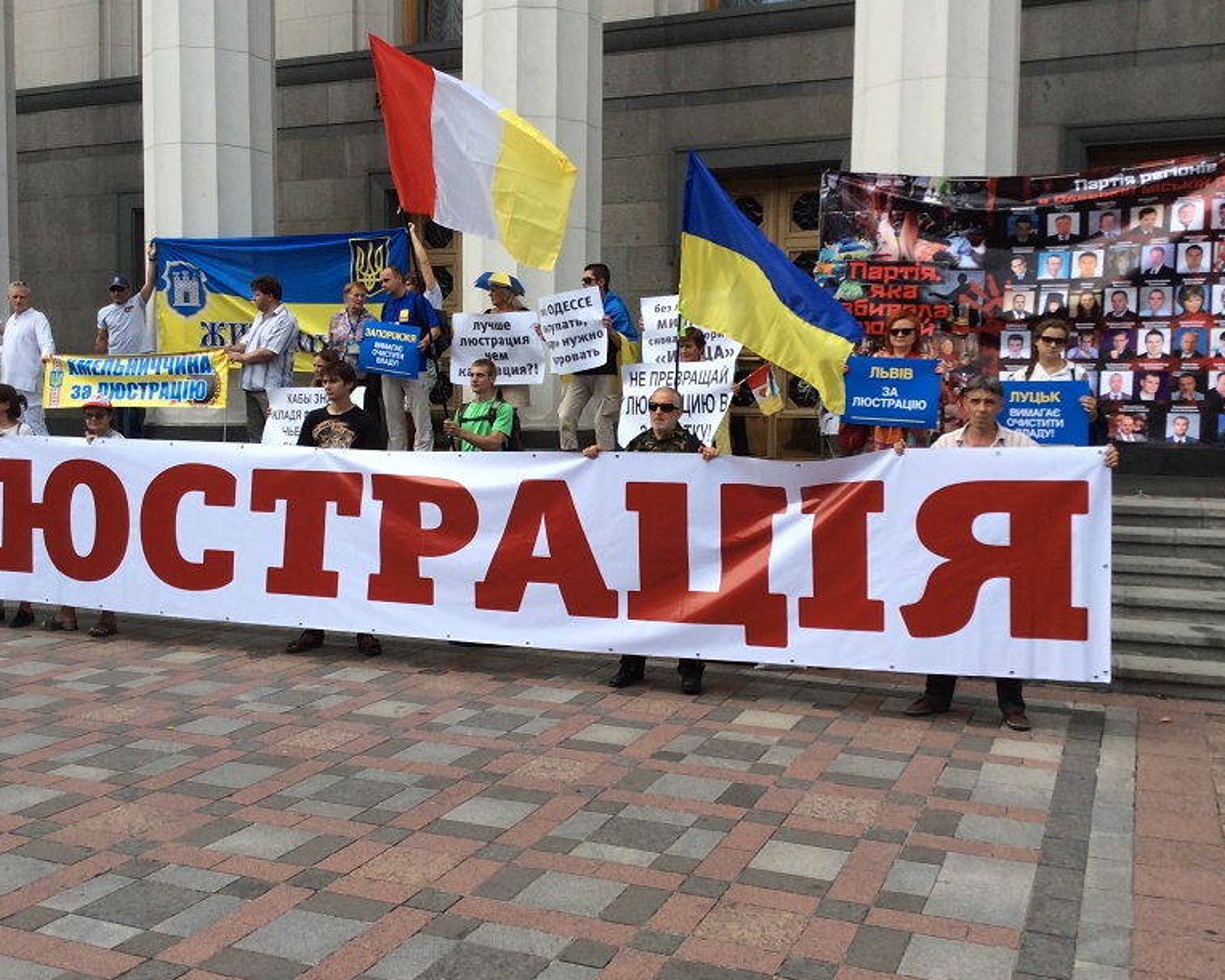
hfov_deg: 49.1
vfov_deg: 40.1
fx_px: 1341
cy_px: 473
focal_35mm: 37
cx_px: 580
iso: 32
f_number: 2.4
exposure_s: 1/953
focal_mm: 3.3
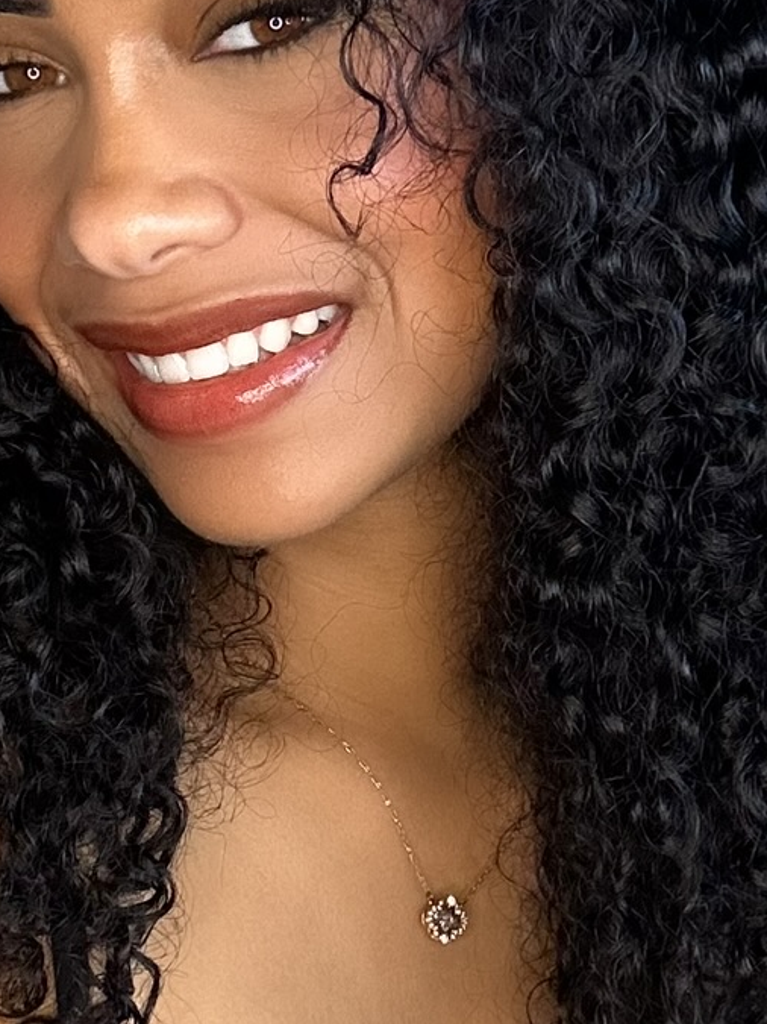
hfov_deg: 16.2
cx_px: 283
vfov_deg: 21.5
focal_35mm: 91
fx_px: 2689
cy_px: 478
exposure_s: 1/60
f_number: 1.9
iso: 200
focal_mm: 2.69
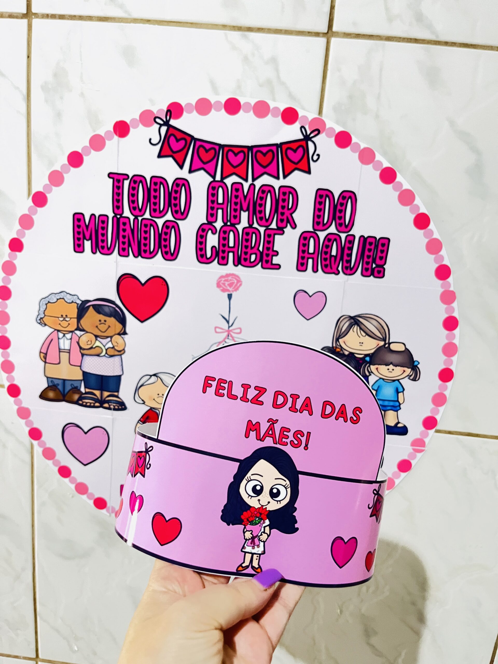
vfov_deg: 67.3
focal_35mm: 26
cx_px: 249
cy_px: 332
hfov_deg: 53.1
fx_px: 499
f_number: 1.6
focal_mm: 5.1
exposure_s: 1/22
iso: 1000
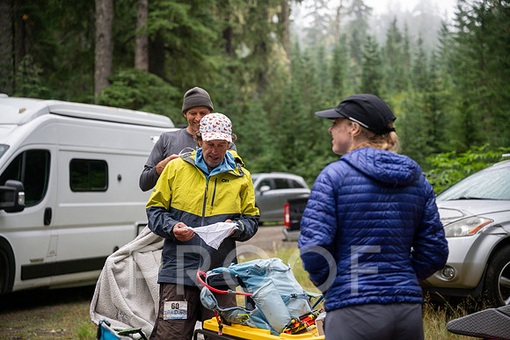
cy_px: 170
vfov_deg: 19.5
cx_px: 255
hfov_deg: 28.8
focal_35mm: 70
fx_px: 992
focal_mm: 70
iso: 1250
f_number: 3.2
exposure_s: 1/800
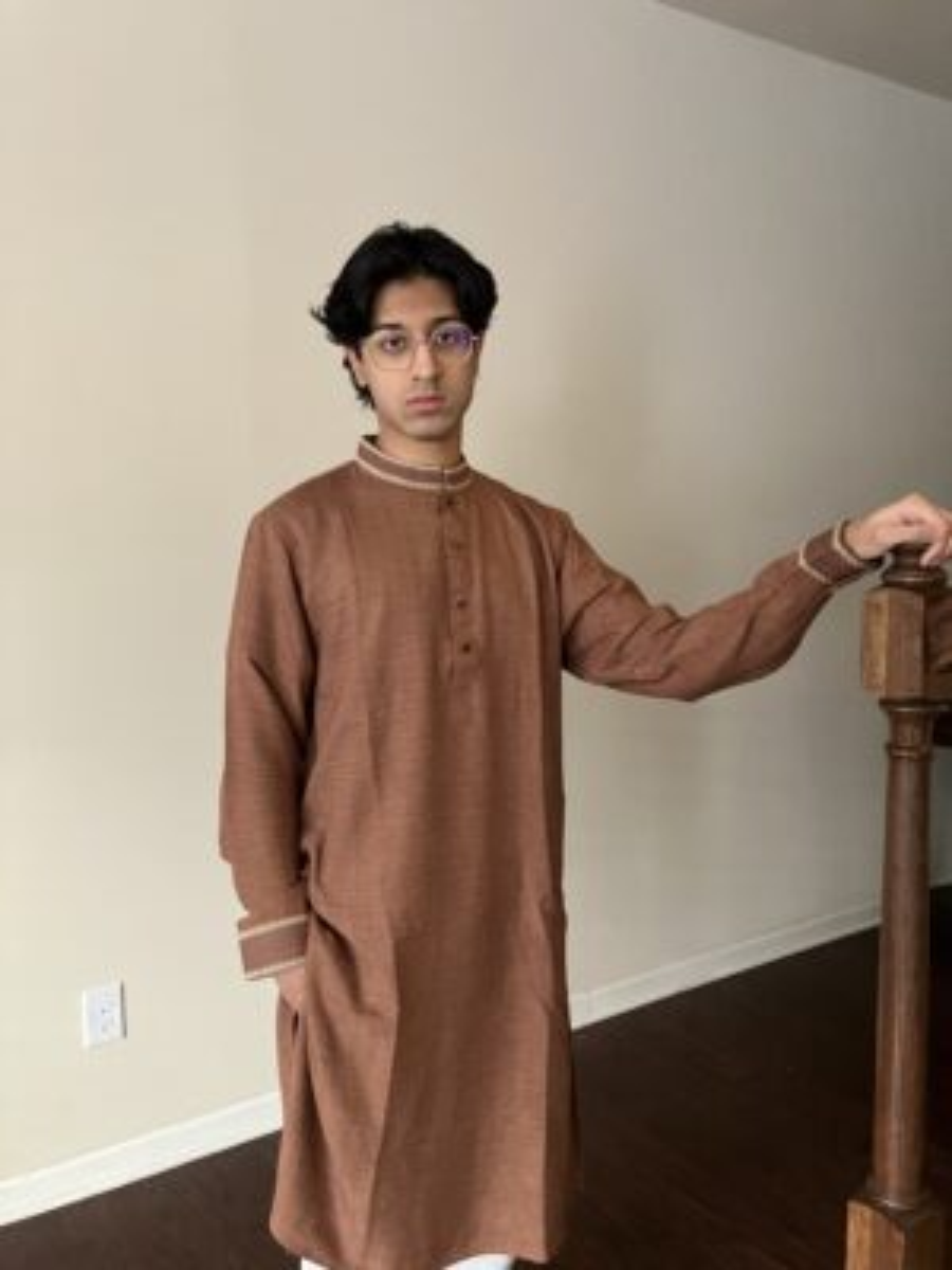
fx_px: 1027
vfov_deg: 63.4
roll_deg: +0.7
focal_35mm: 28
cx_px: 476
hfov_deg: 49.7
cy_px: 635
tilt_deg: -5.5
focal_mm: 3.99
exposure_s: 1/30
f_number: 1.8
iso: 400
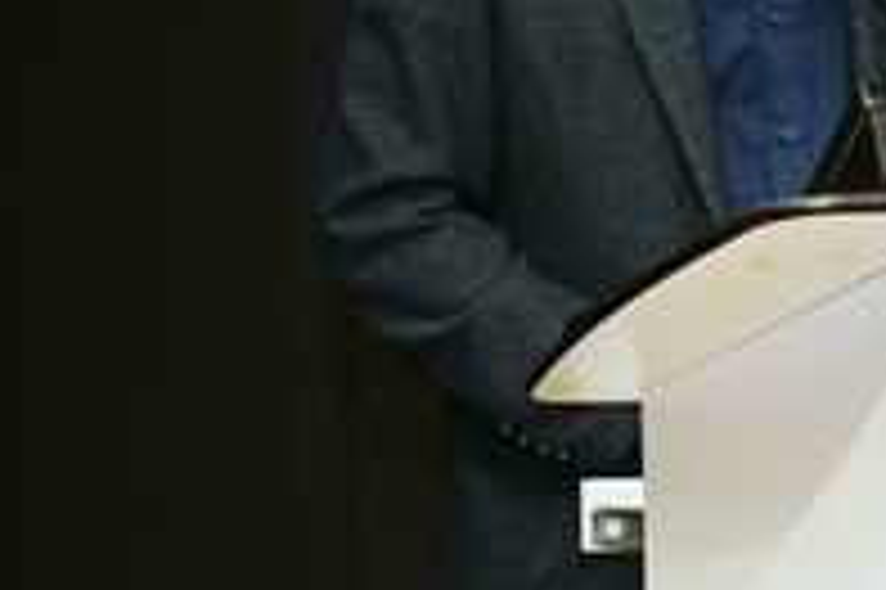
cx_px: 1875
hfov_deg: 7.9
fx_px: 6123
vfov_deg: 5.5
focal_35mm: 249
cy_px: -164
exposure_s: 1/100
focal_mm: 49
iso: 400
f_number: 7.1
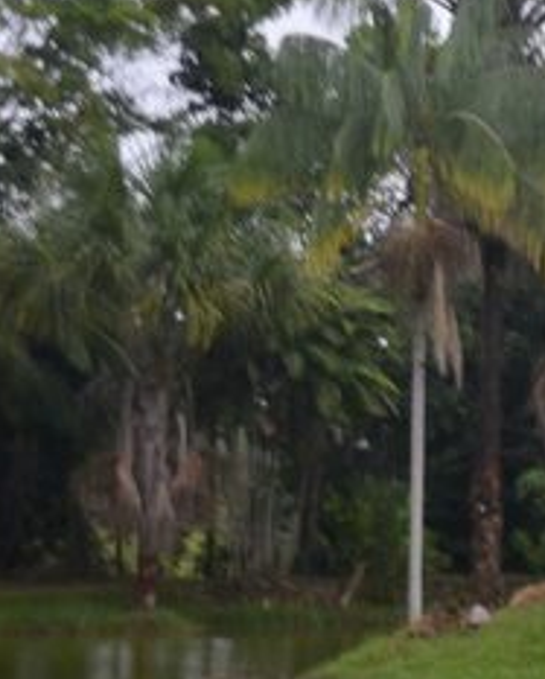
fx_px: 2837
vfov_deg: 13.6
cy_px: 388
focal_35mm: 141
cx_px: 953
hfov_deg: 10.4
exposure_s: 1/60
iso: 640
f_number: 4
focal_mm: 26
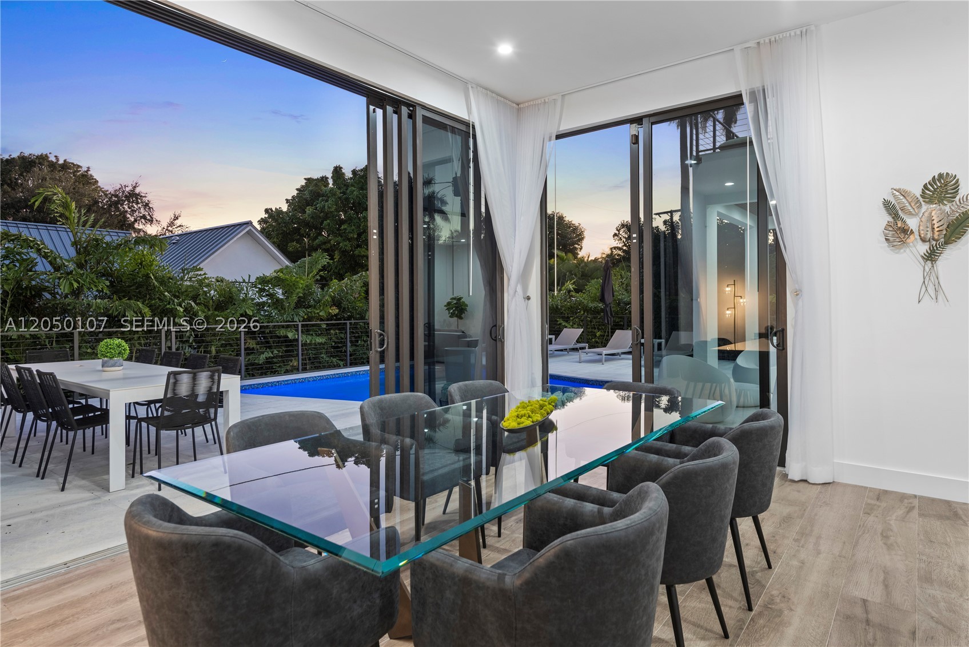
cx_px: 484
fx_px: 538
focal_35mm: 20
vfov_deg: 62.0
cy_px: 324
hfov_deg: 84.0
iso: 320
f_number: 8
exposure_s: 1/3
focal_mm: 20
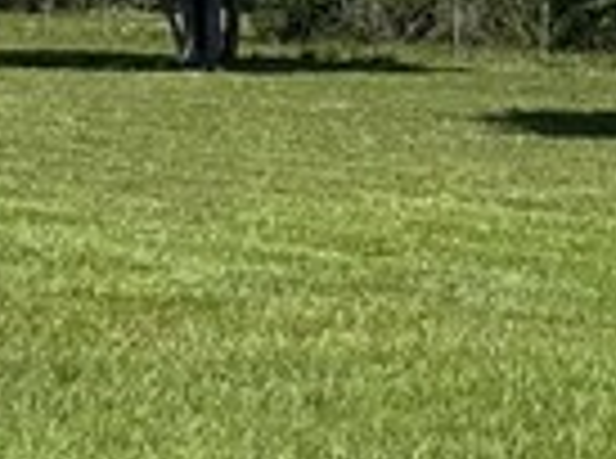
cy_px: -252
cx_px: 436
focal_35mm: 195
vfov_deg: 7.4
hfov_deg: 10.2
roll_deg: -1.0
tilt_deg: +3.4
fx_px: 3461
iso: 50
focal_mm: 5.7
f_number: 1.5
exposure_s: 1/4630
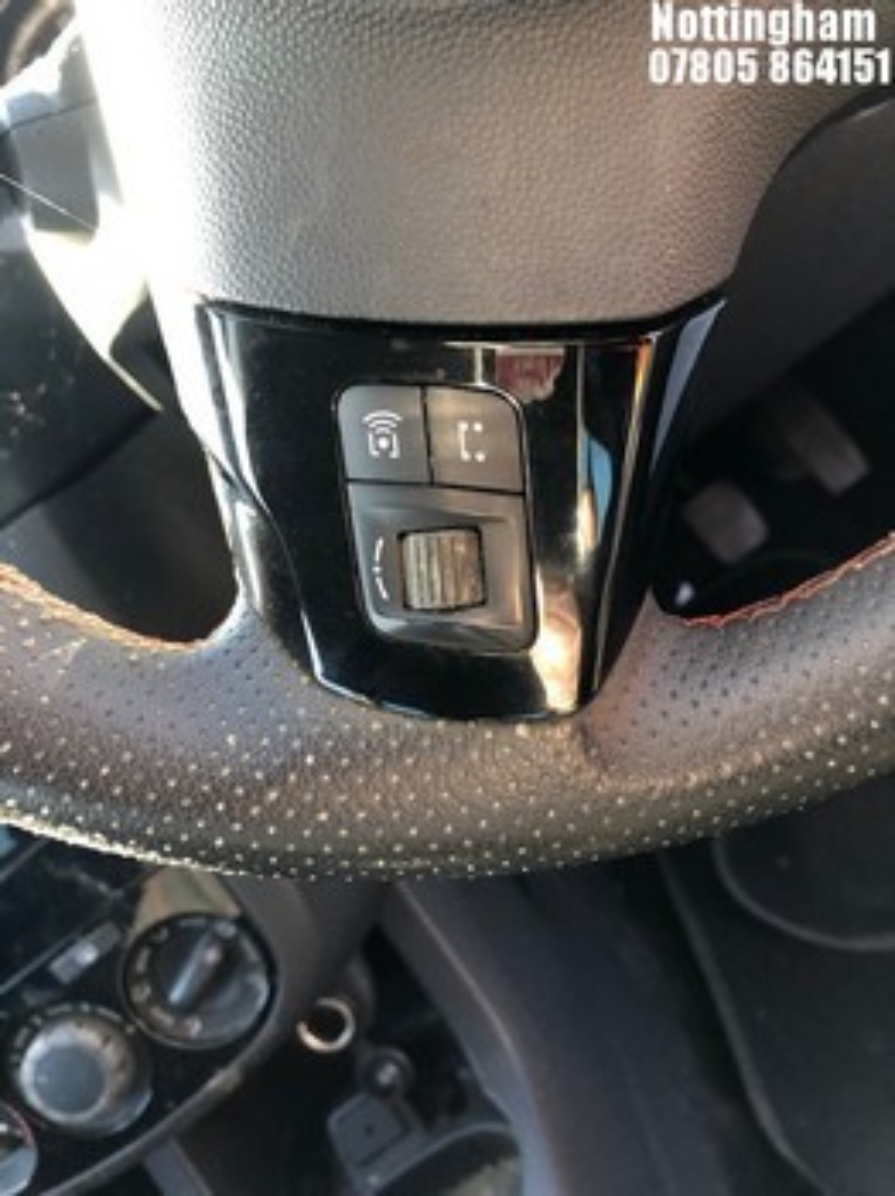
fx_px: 966
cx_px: 448
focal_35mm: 28
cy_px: 598
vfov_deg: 63.5
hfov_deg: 49.7
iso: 32
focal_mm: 4
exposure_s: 1/24
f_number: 1.8
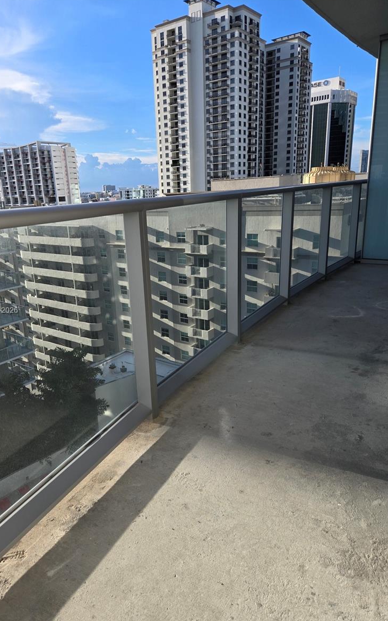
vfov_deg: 72.6
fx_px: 423
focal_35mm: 25
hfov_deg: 49.0
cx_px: 159
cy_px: 311
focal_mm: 5.4
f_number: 1.8
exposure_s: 1/2921
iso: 64
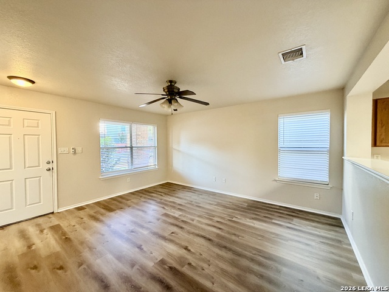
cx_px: 194
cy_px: 146
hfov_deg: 102.1
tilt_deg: -0.5
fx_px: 157
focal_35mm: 14
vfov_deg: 85.7
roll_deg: +0.8
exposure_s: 1/60
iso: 320
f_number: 2.2
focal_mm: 2.22
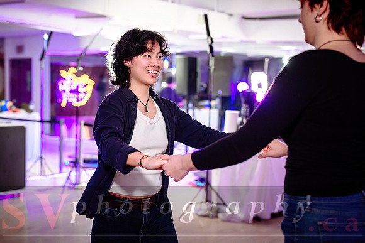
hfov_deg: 37.1
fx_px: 541
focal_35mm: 53
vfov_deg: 25.3
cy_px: 144
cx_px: 139
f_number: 2
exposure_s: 1/200
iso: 1600
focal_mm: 43
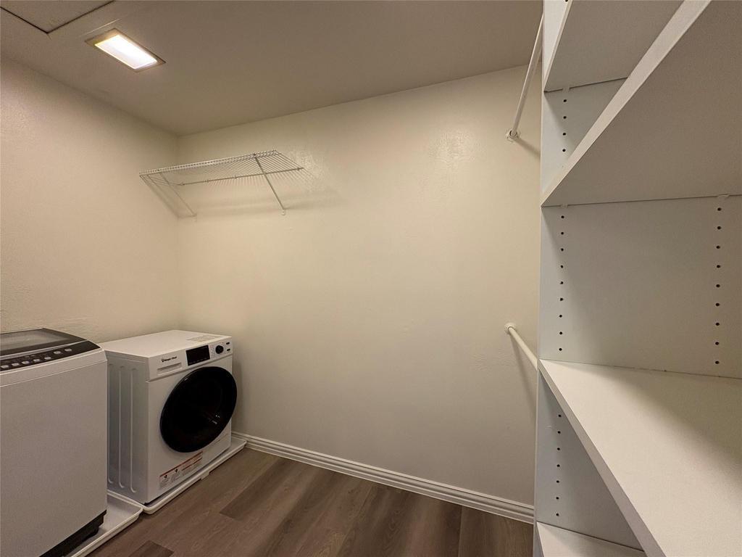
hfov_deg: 102.1
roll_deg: -0.7
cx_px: 371
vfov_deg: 85.7
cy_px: 278
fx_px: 300
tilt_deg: -0.6
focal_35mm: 14
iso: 160
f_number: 2.2
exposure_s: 1/60
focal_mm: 2.22
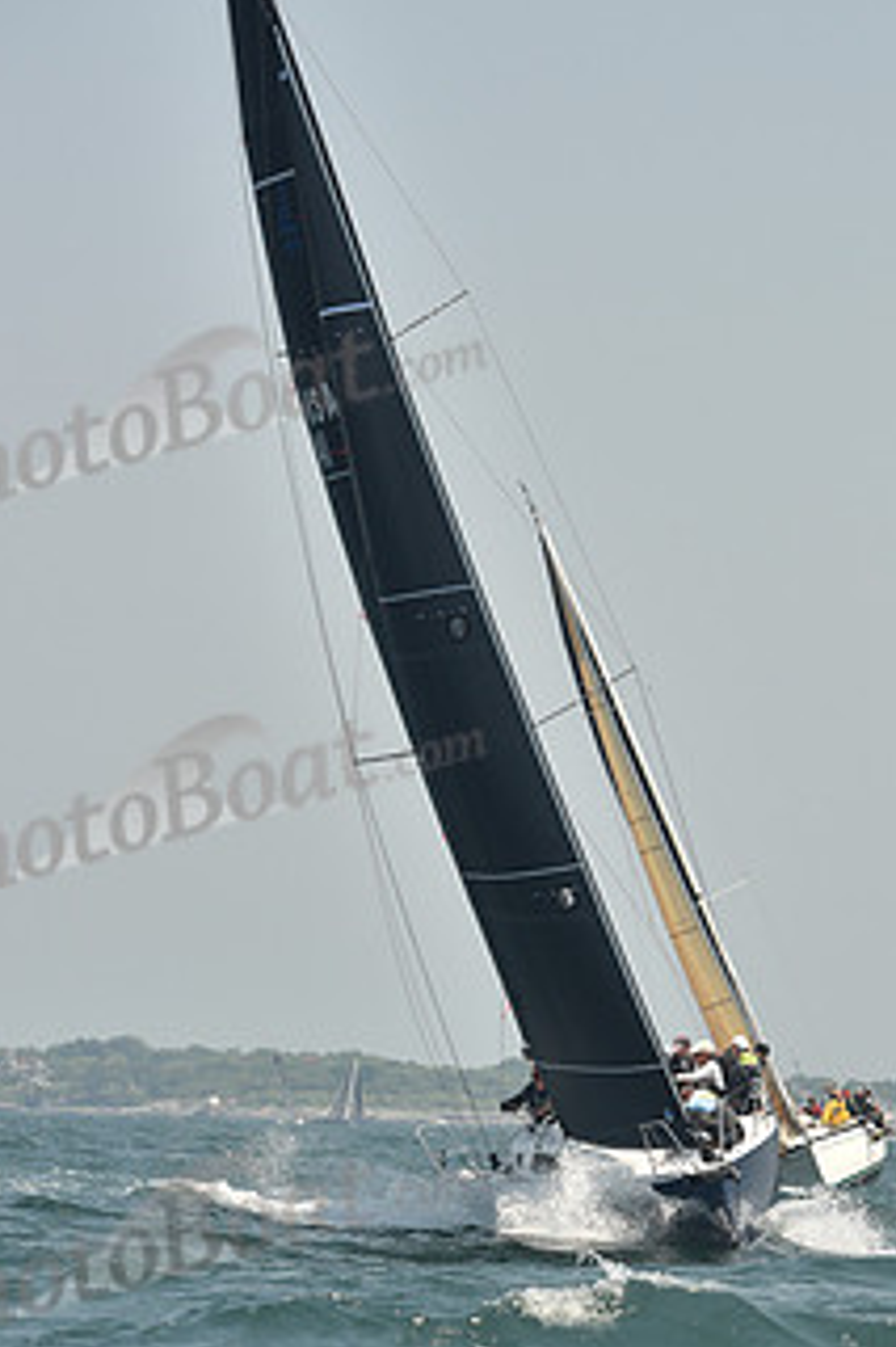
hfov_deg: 5.6
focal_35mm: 245
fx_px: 9156
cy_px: 964
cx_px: 705
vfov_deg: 8.4
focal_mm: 135
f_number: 5.6
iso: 250
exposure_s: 1/640
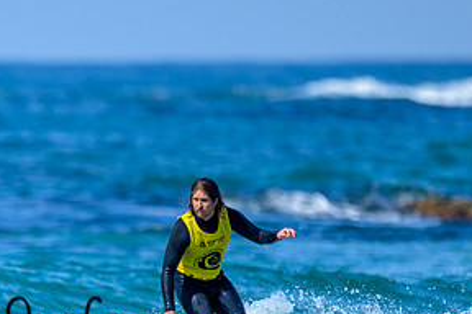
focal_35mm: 2216
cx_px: -12
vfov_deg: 0.6
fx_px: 29052
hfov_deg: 0.9
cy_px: 336
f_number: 6.3
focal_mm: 800
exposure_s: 1/2000
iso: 320
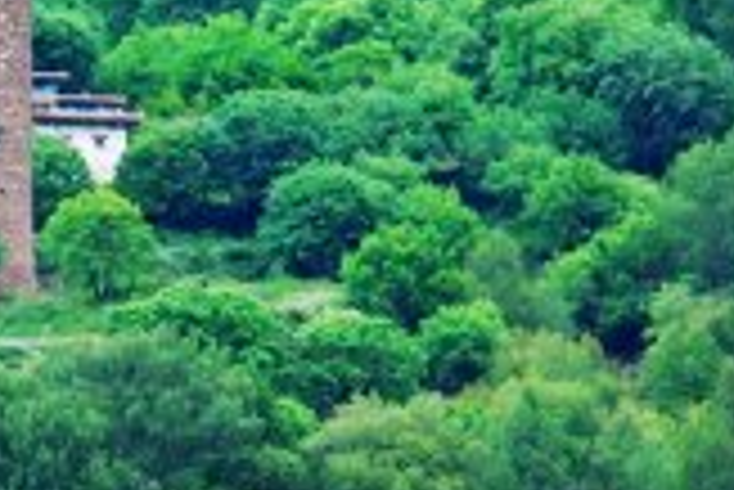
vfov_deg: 2.1
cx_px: -63
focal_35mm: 668
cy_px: 690
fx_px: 13634
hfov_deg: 3.1
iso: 200
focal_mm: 105
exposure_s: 1/125
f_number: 8
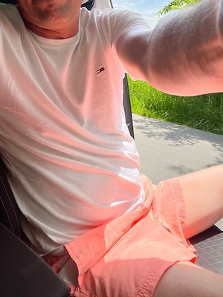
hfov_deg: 46.8
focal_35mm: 30
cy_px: 148
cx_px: 112
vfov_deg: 60.0
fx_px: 258
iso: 32
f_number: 2.2
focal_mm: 2.71
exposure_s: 1/964
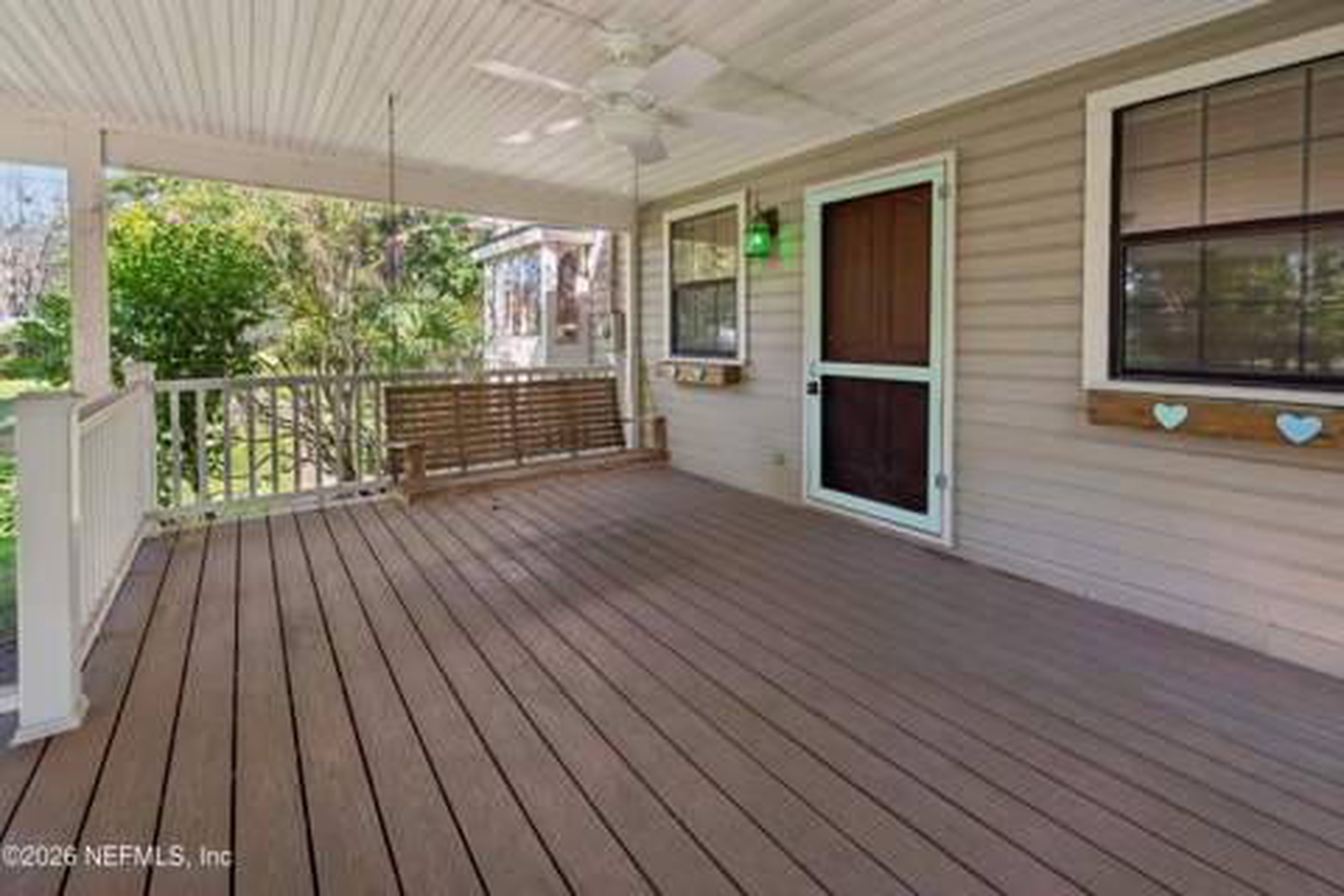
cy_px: 448
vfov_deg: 81.2
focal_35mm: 14
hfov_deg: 104.3
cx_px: 672
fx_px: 523
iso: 400
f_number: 8
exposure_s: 1/100
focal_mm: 14
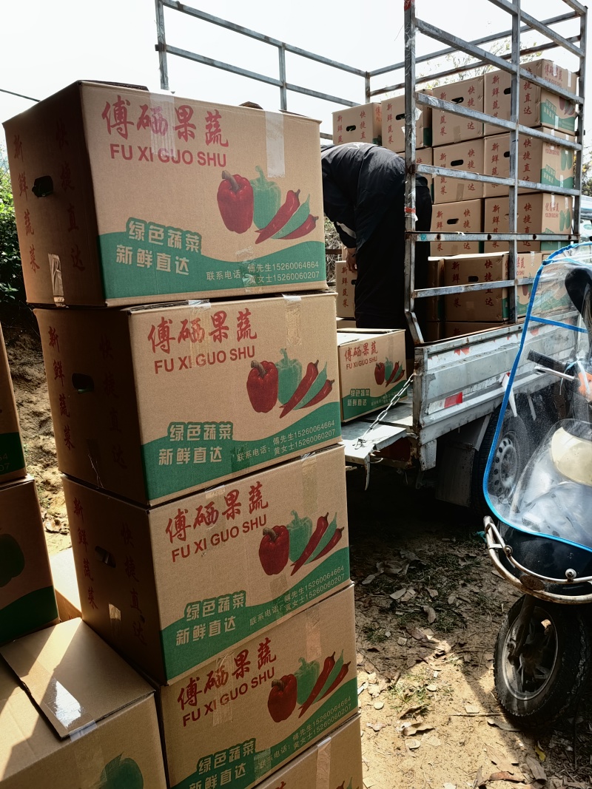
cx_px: 296
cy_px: 394
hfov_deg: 51.3
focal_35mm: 27
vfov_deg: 65.3
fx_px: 616
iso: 50
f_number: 1.8
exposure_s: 1/1555
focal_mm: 5.54
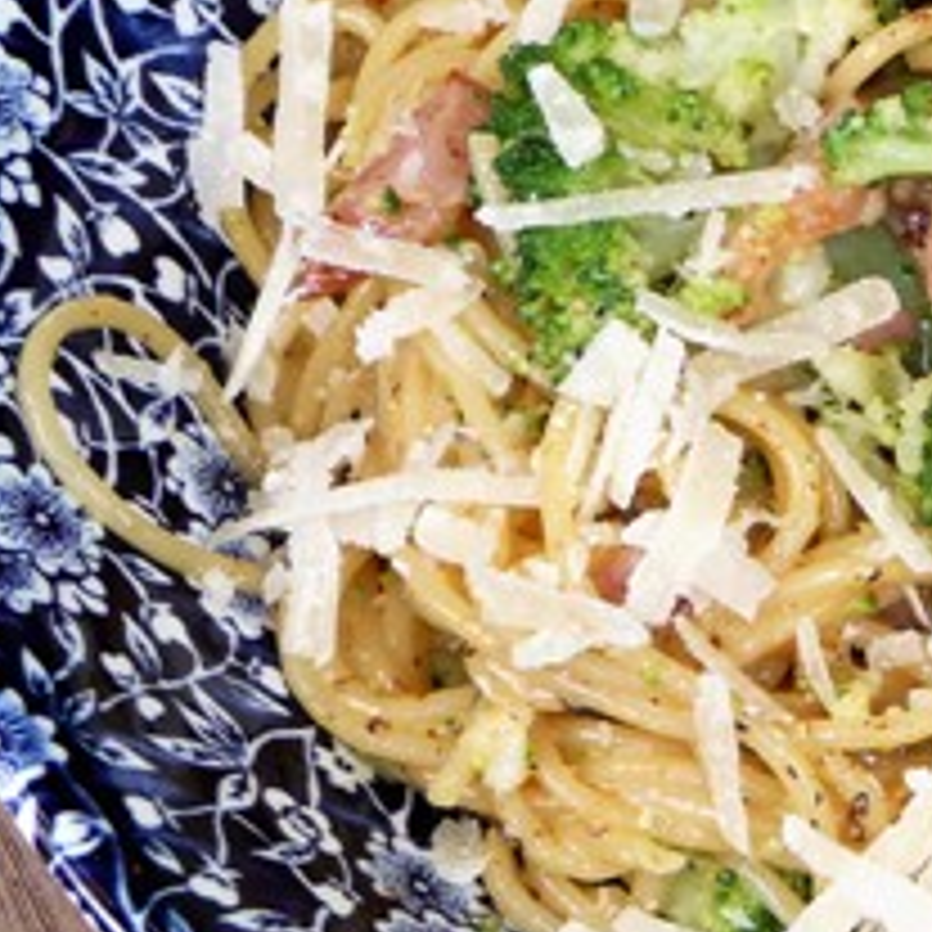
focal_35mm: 123
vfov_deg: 14.2
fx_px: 3747
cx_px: 1148
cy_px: 383
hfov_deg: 13.7
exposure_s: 1/40
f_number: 4.1
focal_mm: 7.6
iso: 100
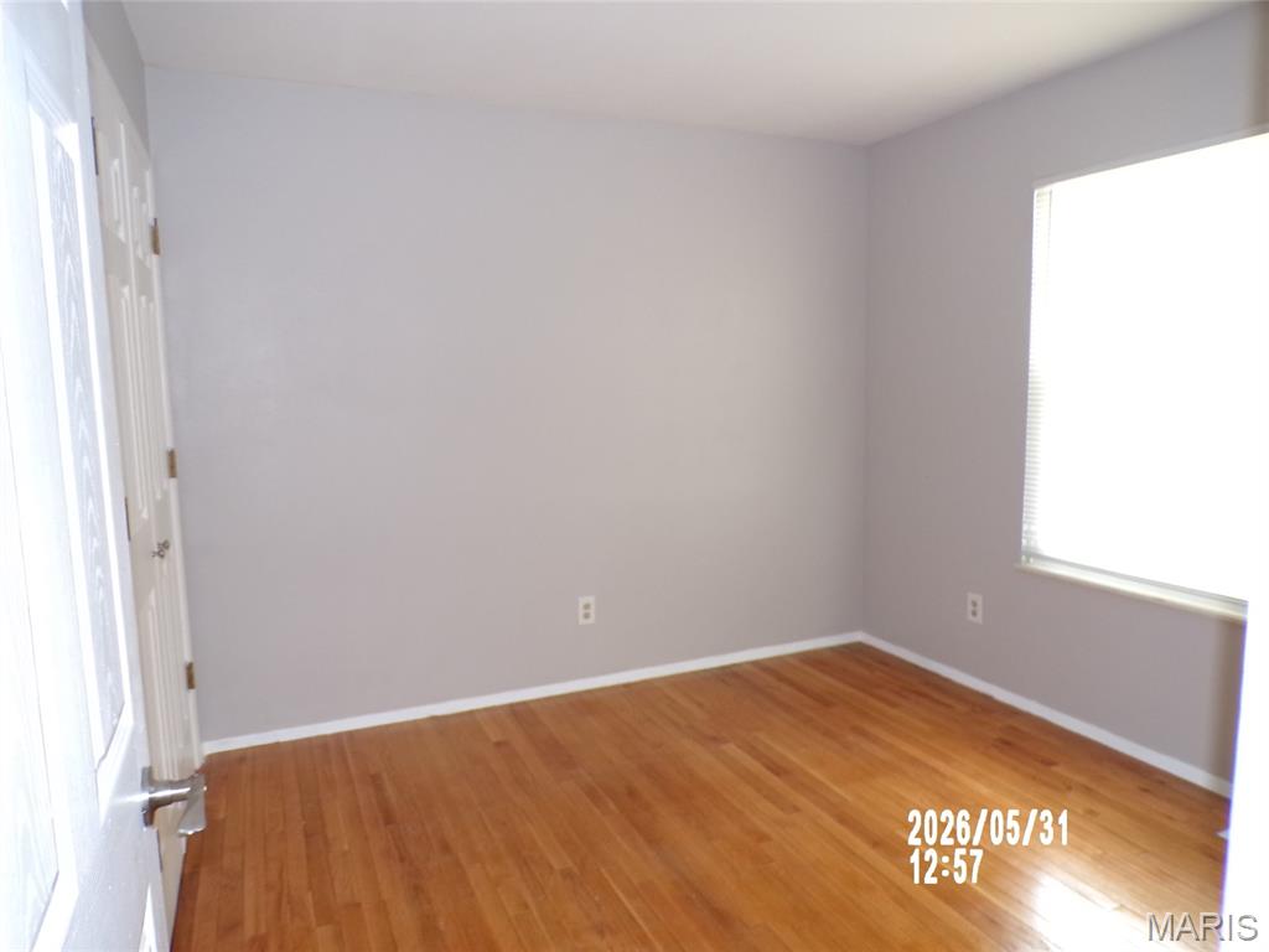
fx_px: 880
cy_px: 476
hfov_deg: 71.6
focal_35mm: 24
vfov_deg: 56.8
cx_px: 634
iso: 320
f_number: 3
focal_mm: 4.3
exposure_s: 1/17
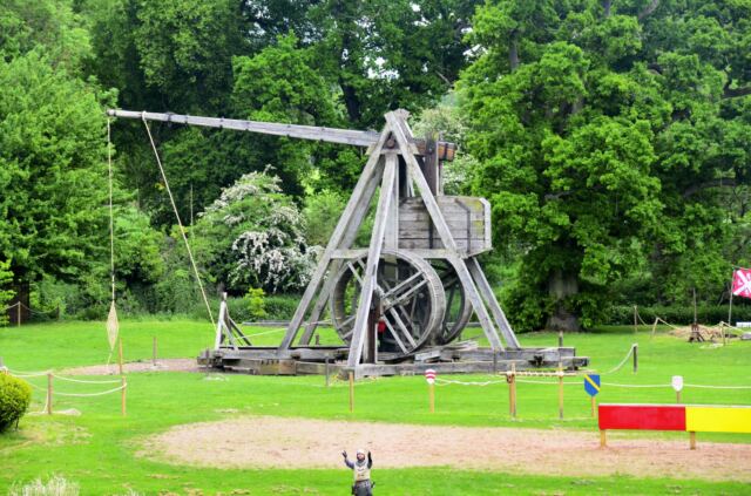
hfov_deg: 13.1
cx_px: 376
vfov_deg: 8.7
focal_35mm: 158
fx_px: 3277
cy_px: 248
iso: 400
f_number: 9
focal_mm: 105
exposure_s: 1/200
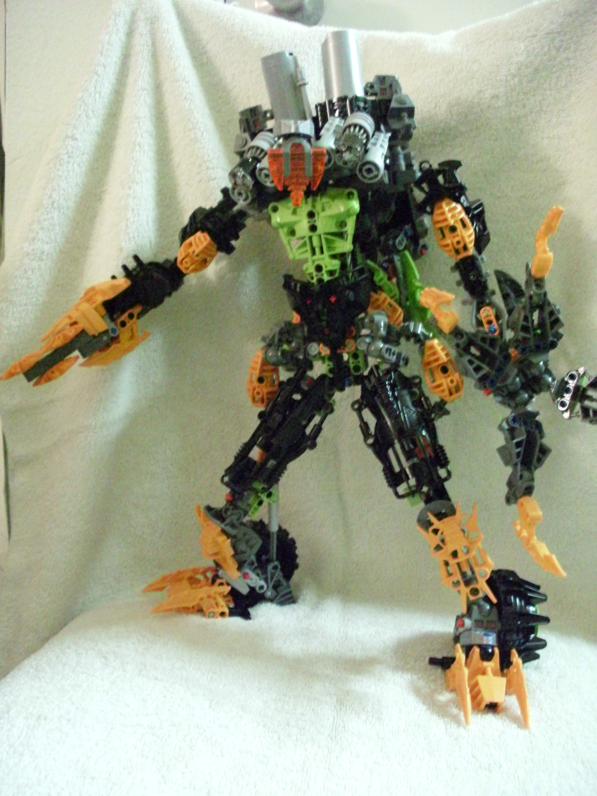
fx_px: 874
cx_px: 298
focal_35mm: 38
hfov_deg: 37.7
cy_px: 398
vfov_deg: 49.0
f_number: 3.1
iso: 1600
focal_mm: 6.3
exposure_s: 1/9
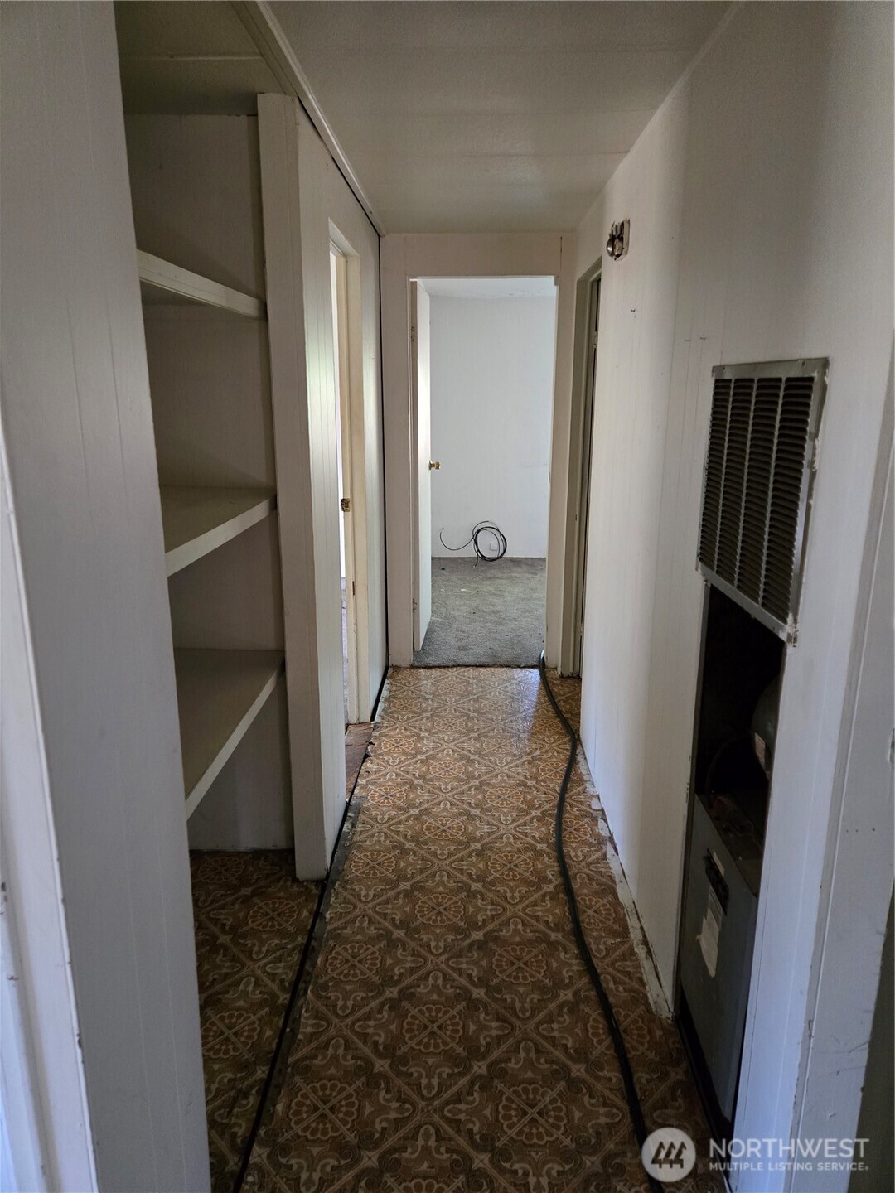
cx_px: 448
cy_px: 596
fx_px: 793
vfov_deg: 73.9
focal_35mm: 23
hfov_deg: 58.9
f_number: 1.8
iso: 1000
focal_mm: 5.4
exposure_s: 1/60
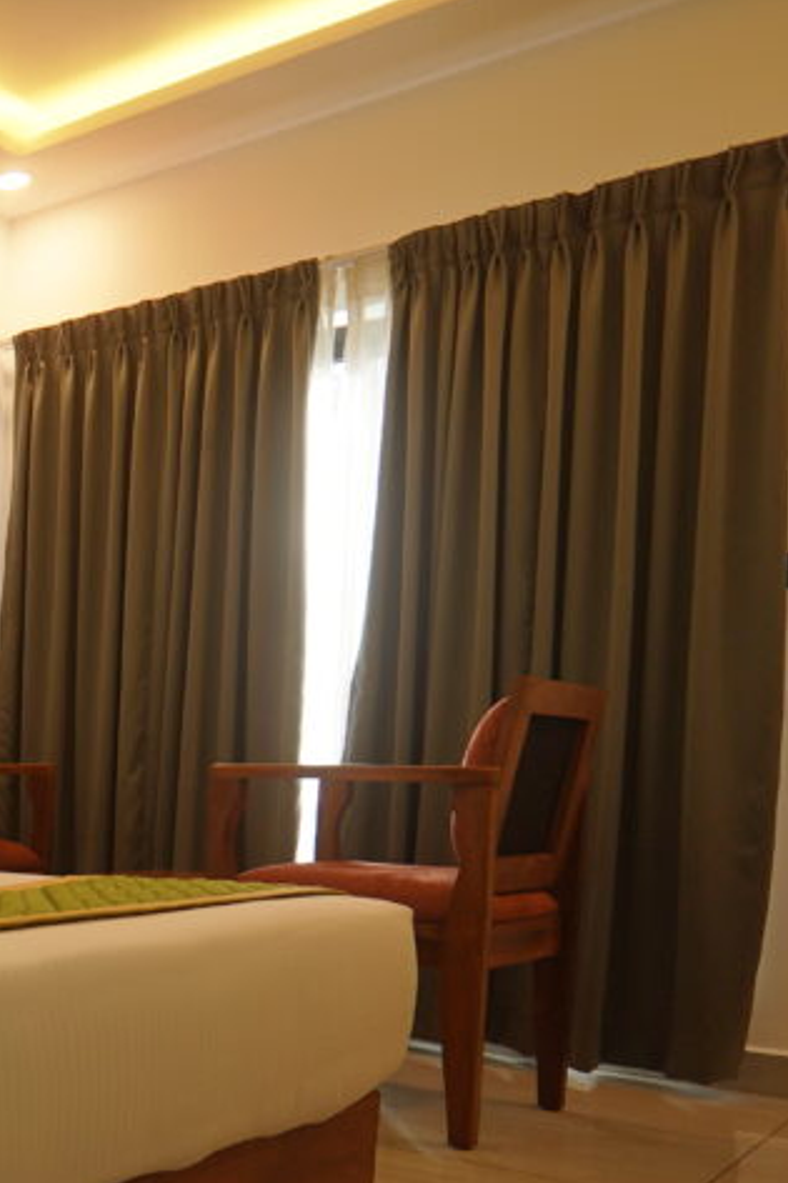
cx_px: -363
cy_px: 844
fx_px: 1281
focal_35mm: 39
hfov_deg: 26.1
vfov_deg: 48.2
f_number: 2
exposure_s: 1/200
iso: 200
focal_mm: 12
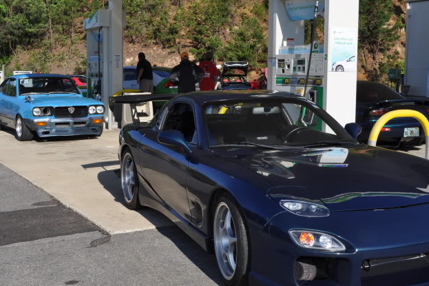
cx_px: 234
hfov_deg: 39.6
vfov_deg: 27.0
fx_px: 596
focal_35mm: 50
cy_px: 137
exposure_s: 1/200
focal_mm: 26
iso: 200
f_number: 13
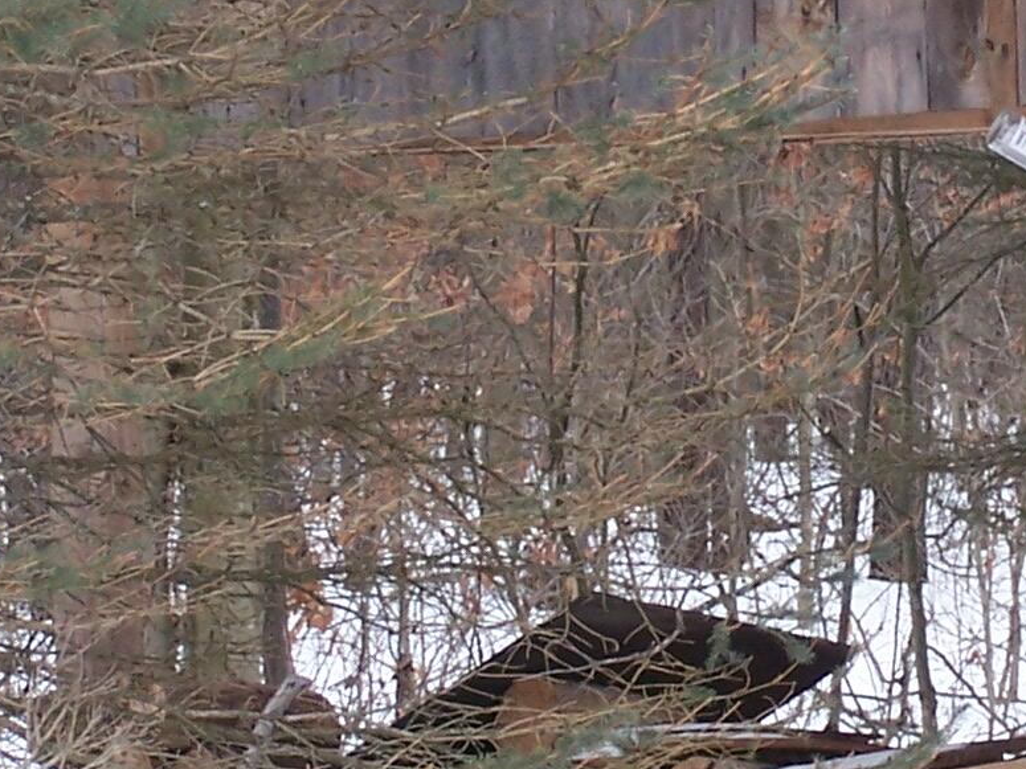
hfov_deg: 5.7
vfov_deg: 4.3
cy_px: 152
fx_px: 10343
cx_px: 1139
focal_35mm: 349
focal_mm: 17.5
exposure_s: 1/250
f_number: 3.2
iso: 80
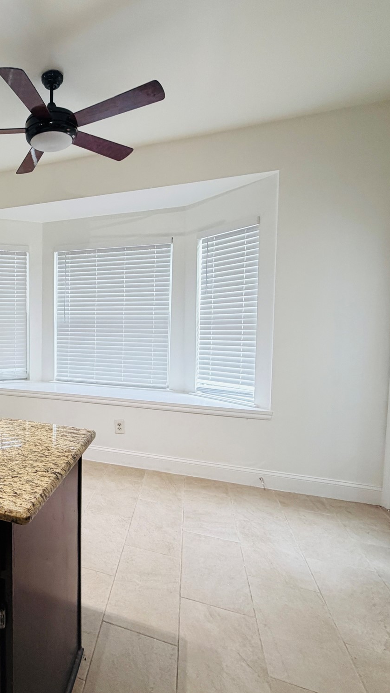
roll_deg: +0.2
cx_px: 14
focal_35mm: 21
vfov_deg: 83.8
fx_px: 386
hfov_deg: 46.3
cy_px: 343
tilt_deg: -4.7
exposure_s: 1/60
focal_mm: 2.22
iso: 250
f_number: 2.2
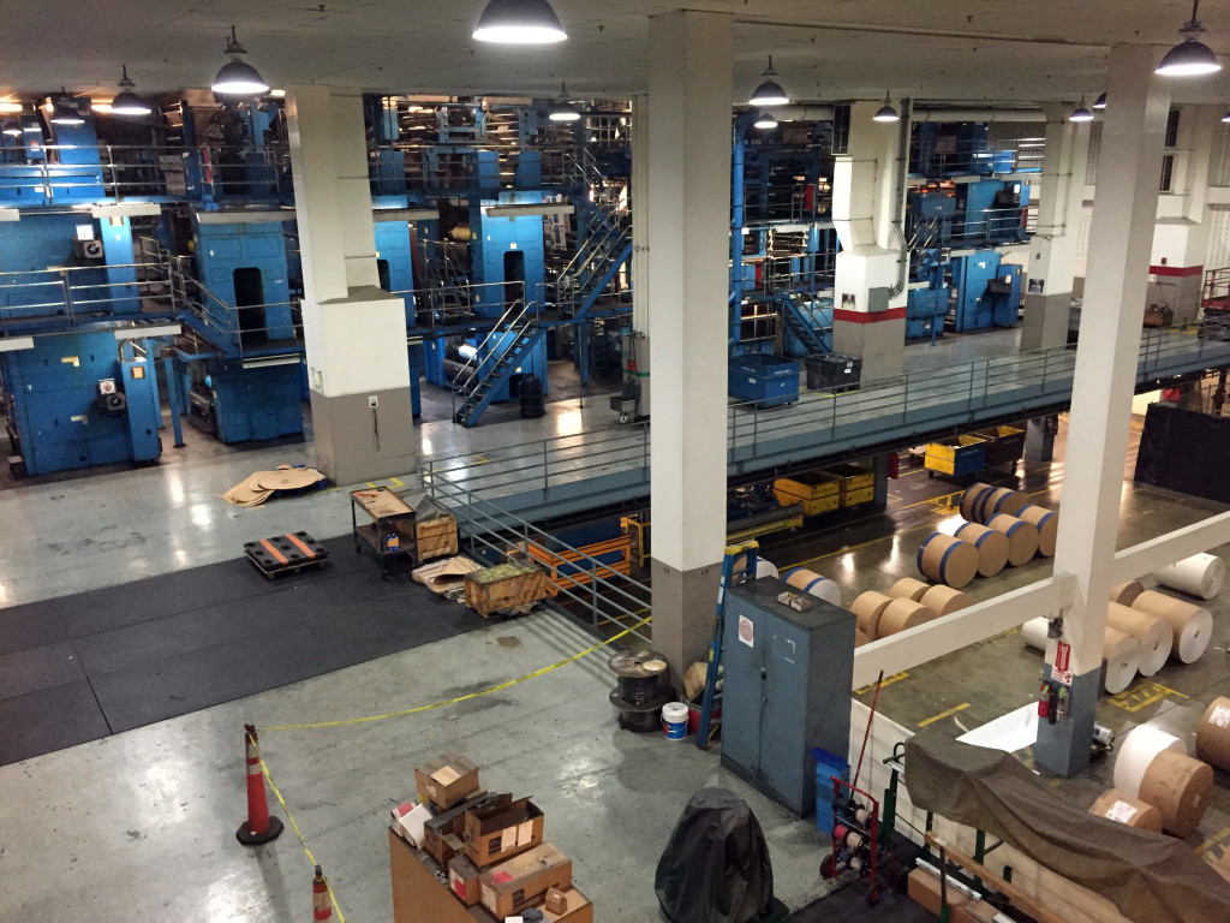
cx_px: 615
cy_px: 462
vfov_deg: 48.2
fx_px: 1030
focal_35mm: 29
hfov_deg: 61.7
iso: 250
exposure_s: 1/30
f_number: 2.2
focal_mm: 4.15
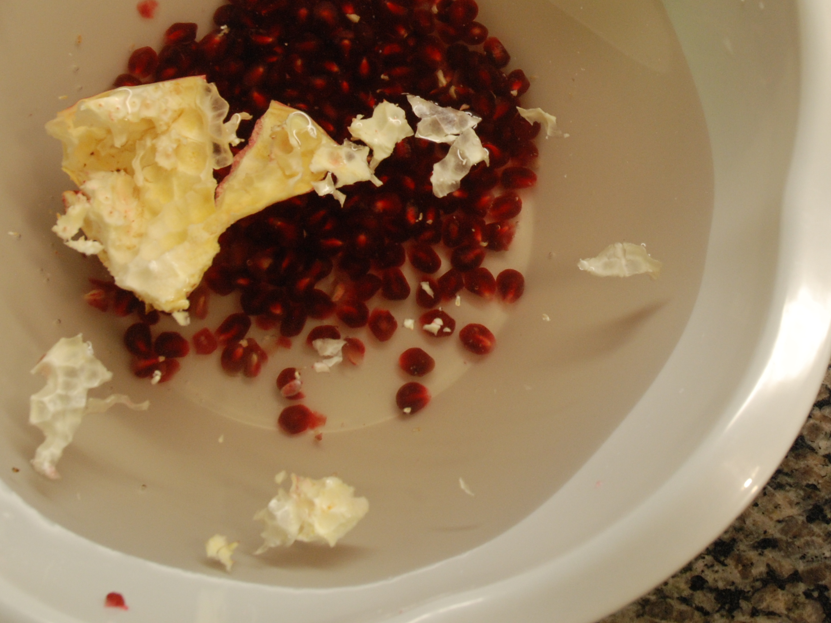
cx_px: 512
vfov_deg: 18.0
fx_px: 1945
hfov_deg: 24.1
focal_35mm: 81
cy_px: 97
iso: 400
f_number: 8
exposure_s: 1/20
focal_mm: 27
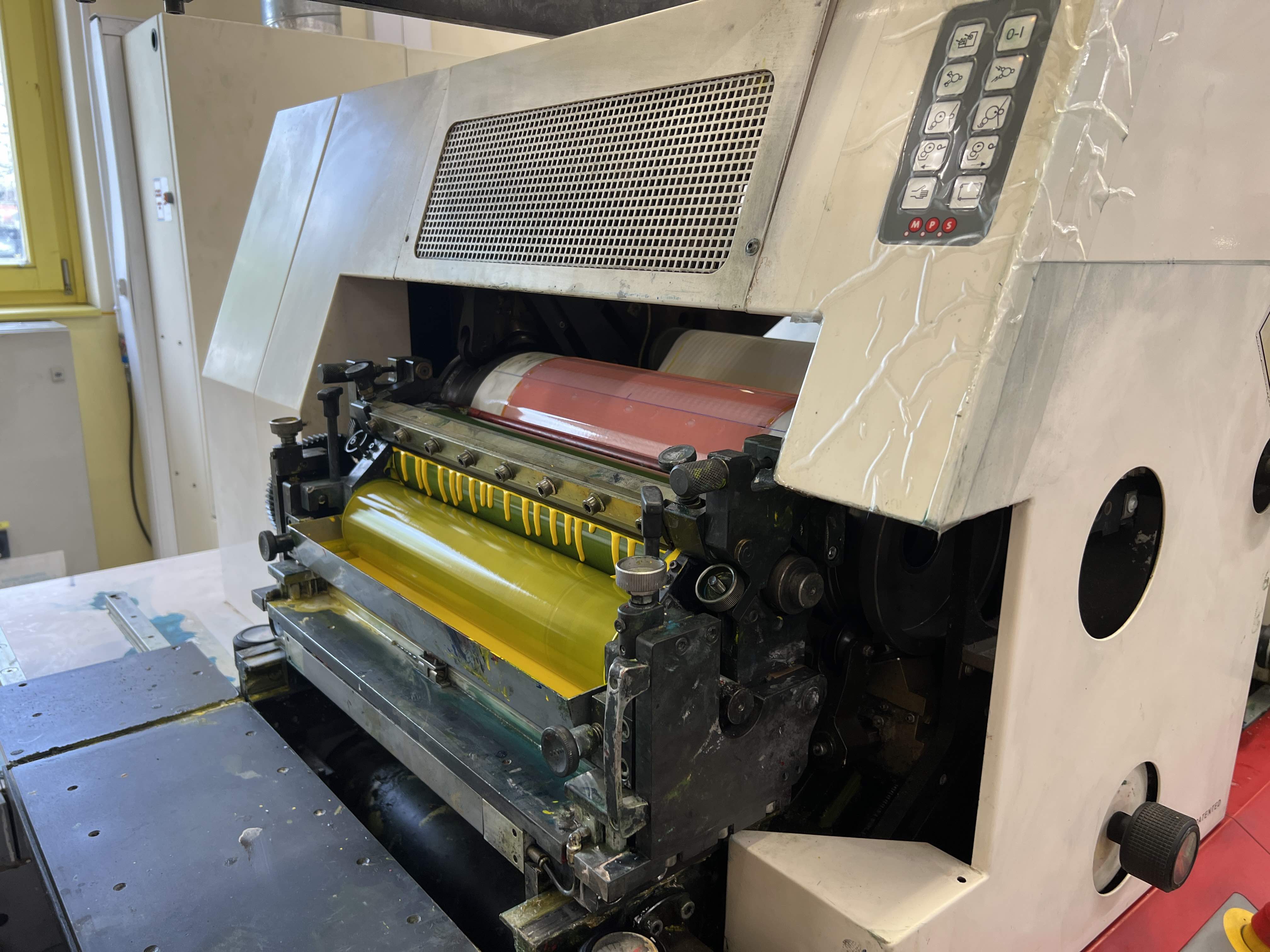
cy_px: 476
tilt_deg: -13.6
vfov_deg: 53.1
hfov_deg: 67.3
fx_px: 954
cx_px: 635
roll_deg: +0.1
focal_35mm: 26
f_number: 1.5
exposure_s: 1/100
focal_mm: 5.7
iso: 50
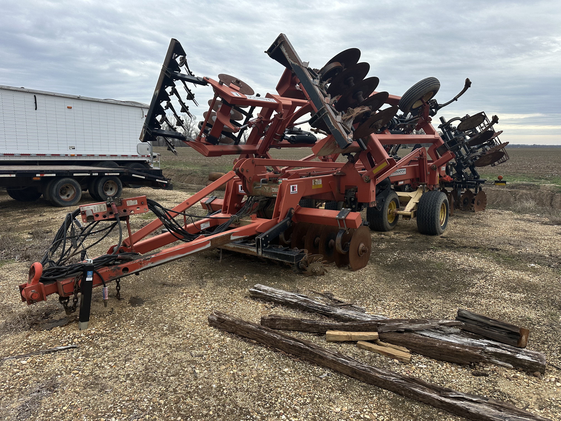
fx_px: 389
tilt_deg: -10.9
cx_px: 280
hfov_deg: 71.6
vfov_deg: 56.8
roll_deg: +0.5
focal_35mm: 24
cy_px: 210
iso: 80
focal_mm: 6.86
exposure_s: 1/4348
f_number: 1.78
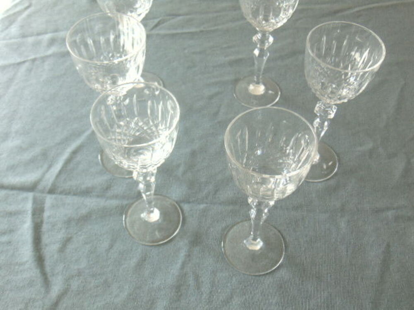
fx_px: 502
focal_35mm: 42
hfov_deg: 44.8
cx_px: 207
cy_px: 155
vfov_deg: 34.3
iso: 80
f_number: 3.3
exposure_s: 1/50
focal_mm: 7.6
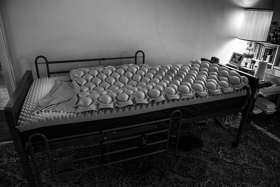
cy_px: 94
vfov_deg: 53.2
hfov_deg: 73.7
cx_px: 140
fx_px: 187
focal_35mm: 24
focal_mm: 24
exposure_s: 1/60
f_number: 4
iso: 1000
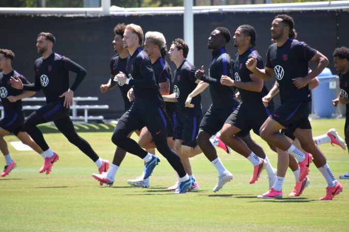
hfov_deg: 4.6
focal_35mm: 450
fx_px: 4362
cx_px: 174
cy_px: 116
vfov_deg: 3.1
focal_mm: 300
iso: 800
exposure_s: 1/1000
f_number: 6.3
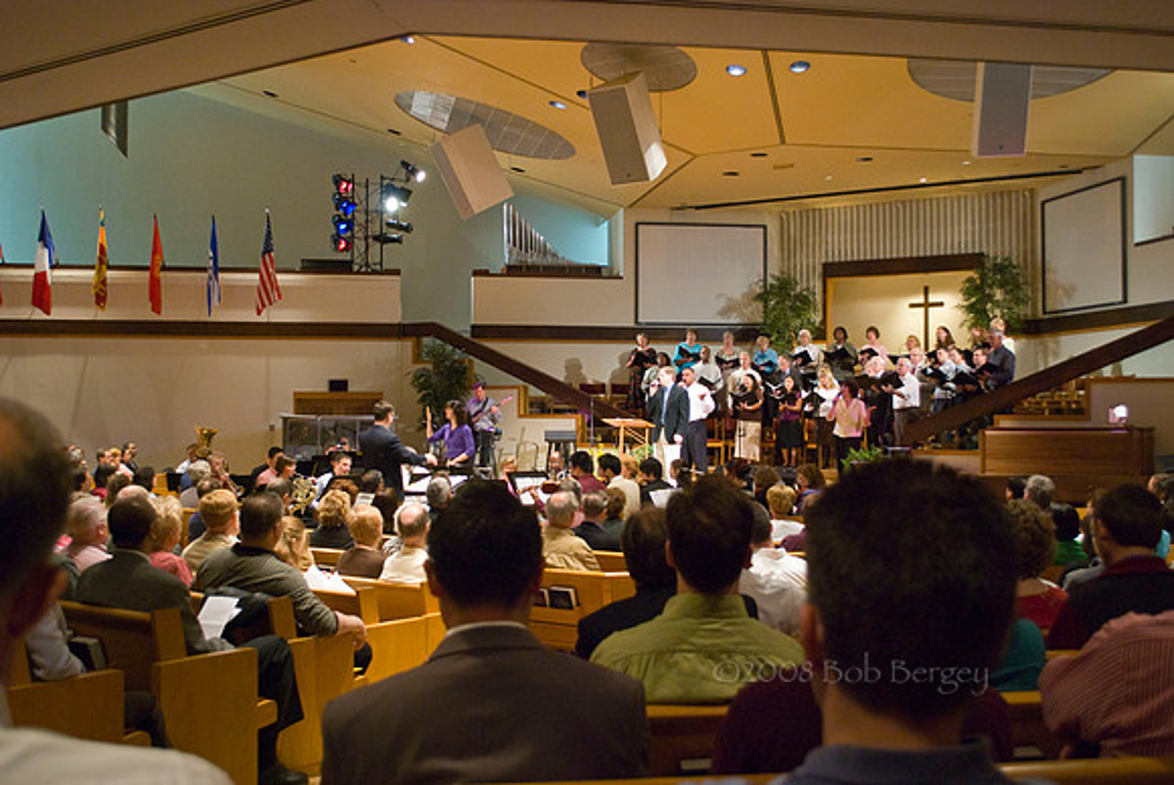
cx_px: 587
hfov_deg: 46.4
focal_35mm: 42
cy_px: 392
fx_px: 1371
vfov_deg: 32.0
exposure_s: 1/20
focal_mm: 28
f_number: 4.5
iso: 800
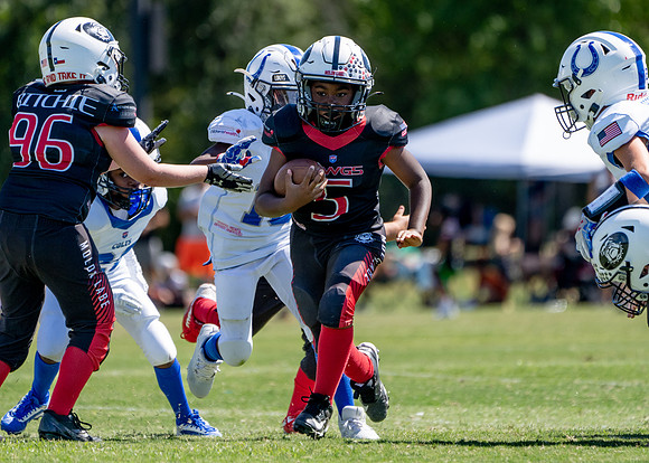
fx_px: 11273
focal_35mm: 612
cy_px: 178
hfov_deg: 3.3
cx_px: 336
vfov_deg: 2.4
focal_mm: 400
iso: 320
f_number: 5.6
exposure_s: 1/1250
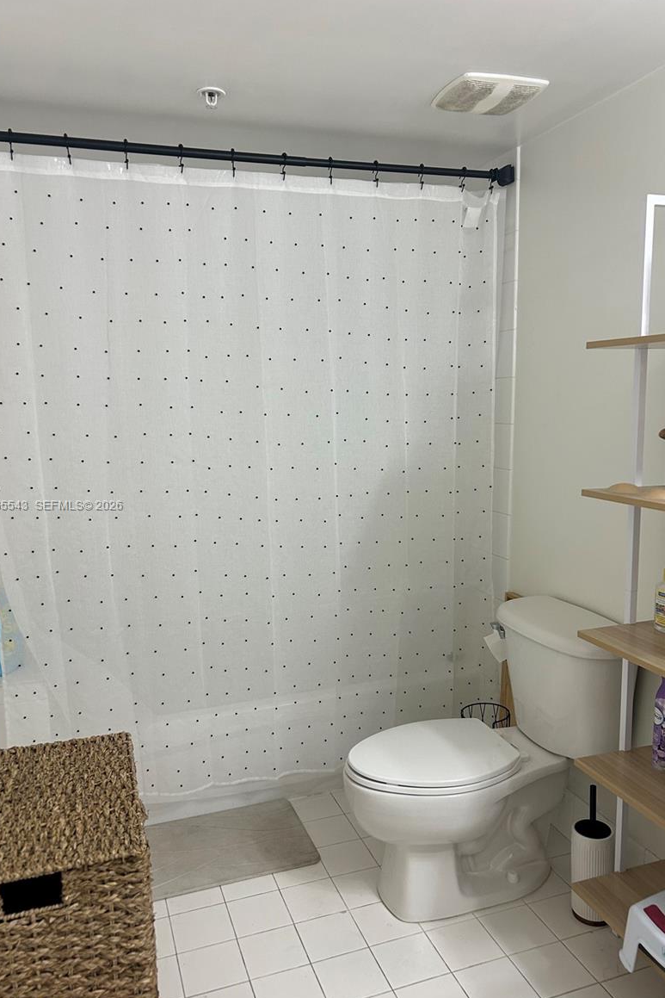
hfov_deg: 46.4
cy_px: 506
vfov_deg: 65.5
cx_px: 350
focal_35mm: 28
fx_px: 776
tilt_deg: -8.7
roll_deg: +1.9
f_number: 1.5
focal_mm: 5.7
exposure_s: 1/120
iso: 125
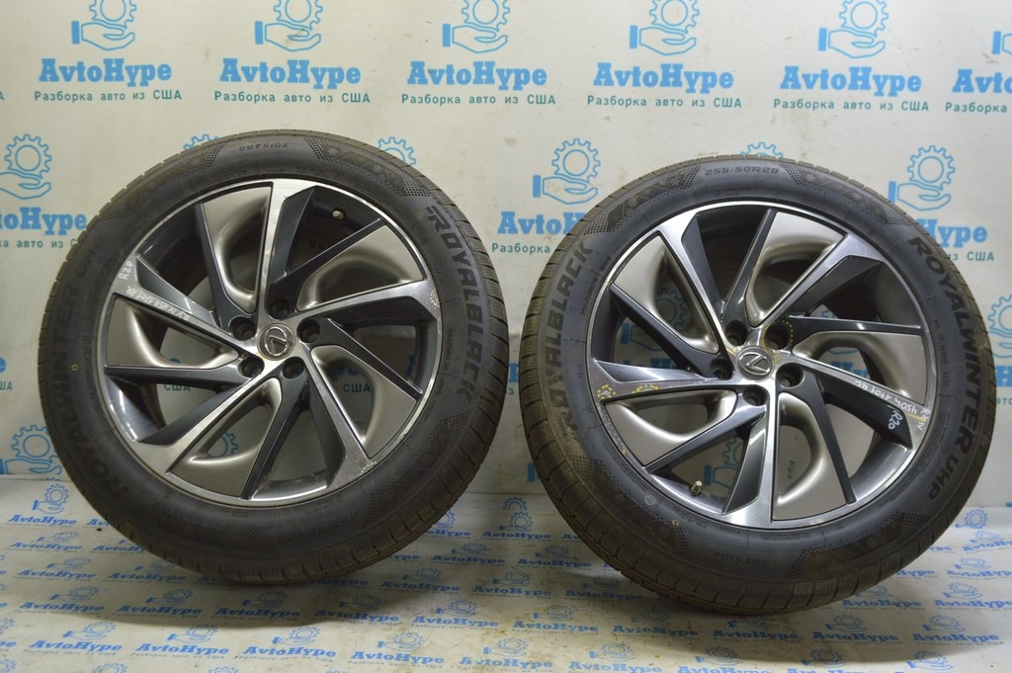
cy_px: 336
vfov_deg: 36.8
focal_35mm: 36
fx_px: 1011
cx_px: 506
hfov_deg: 53.2
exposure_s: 1/20
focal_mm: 24
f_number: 5.6
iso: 400
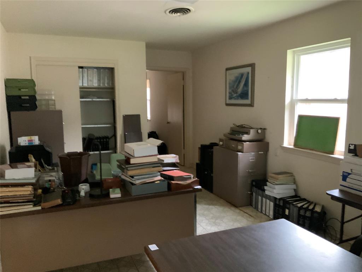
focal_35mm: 29
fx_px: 303
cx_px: 181
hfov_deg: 61.7
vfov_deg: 48.2
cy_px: 136
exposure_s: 1/30
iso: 500
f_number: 1.8
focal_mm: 3
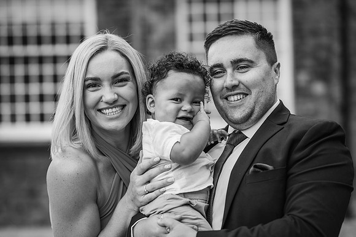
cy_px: 118
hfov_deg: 23.9
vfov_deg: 16.1
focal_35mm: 85
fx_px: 840
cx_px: 178
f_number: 2.2
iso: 100
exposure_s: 1/800
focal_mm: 85
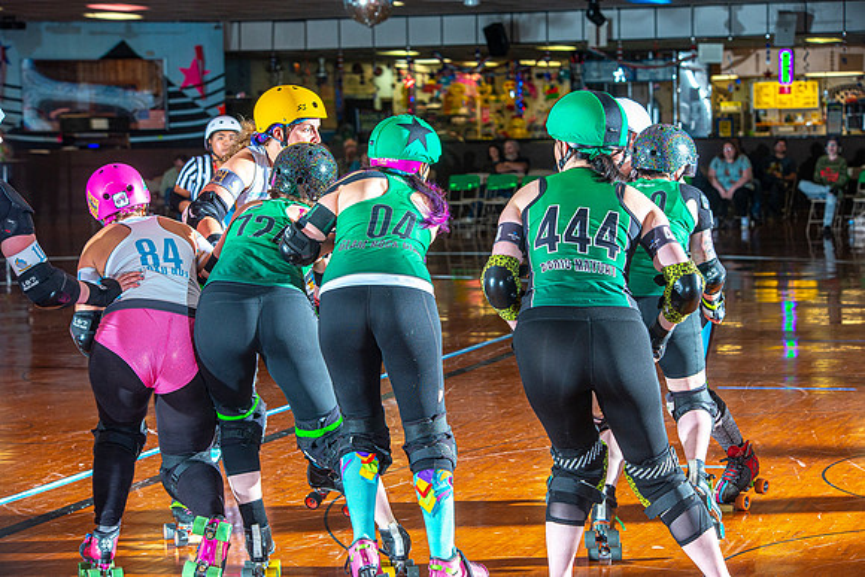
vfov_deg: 14.4
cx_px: 432
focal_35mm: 95
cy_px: 288
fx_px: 2283
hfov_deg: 21.5
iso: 640
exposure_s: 1/160
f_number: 7.1
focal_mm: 95
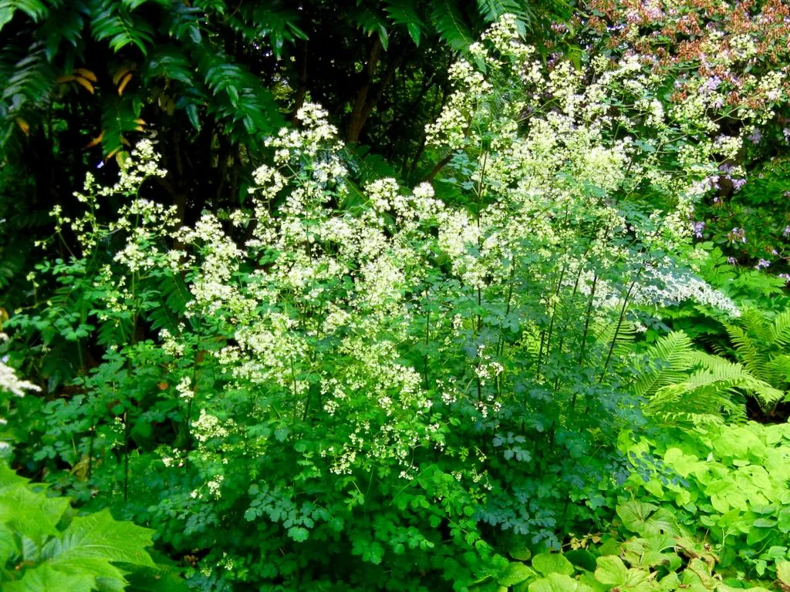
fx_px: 776
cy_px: 296
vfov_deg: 41.8
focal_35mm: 34
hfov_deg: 54.0
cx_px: 395
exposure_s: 1/182
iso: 160
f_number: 3.6
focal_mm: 6.2
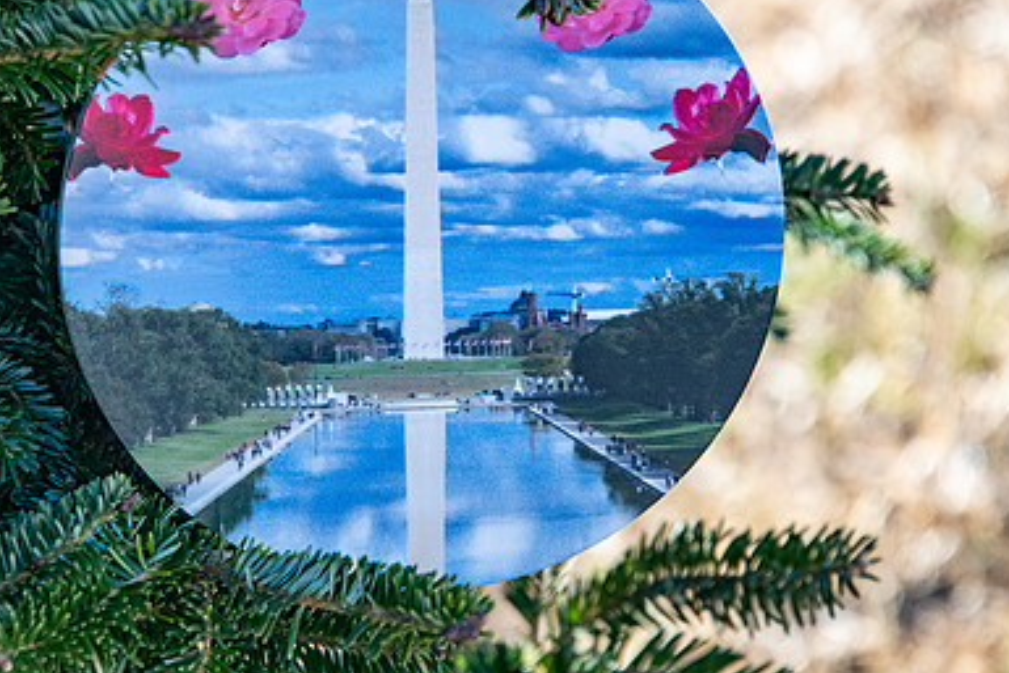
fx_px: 12673
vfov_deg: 3.0
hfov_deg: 4.6
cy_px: 261
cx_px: 338
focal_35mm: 452
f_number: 9
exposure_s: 1/640
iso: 400
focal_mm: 300
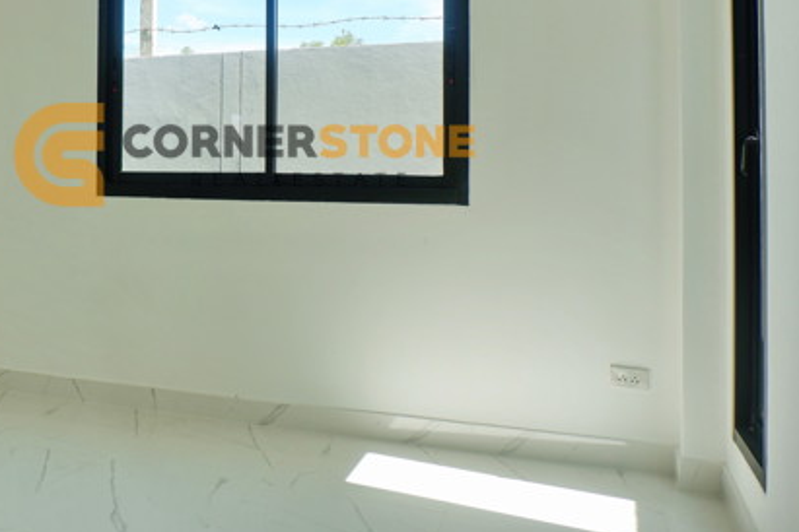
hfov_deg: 53.0
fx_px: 777
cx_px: 245
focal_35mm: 35
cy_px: 155
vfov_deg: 37.2
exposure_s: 1/250
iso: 200
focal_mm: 16
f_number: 5.6
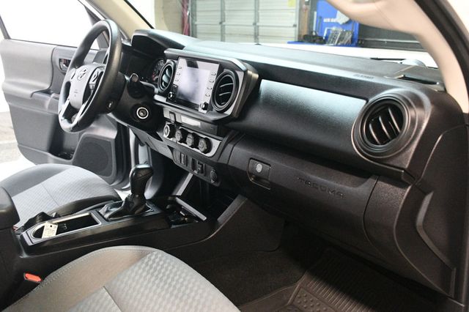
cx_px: 234
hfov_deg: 55.8
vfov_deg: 38.8
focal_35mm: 34
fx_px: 443
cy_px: 156
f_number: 3.8
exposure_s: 1/60
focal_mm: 23
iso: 7200
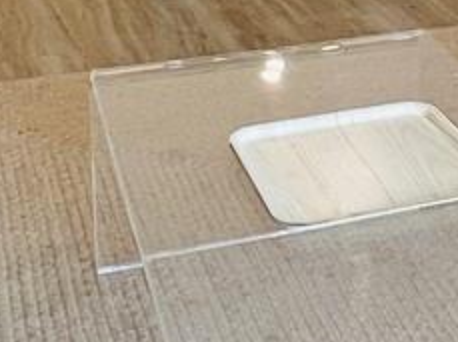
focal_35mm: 91
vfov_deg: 15.0
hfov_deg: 20.6
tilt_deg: -10.4
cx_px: 498
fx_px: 1202
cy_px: -169
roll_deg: -0.8
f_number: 1.8
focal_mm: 1.57
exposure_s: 1/120
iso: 125
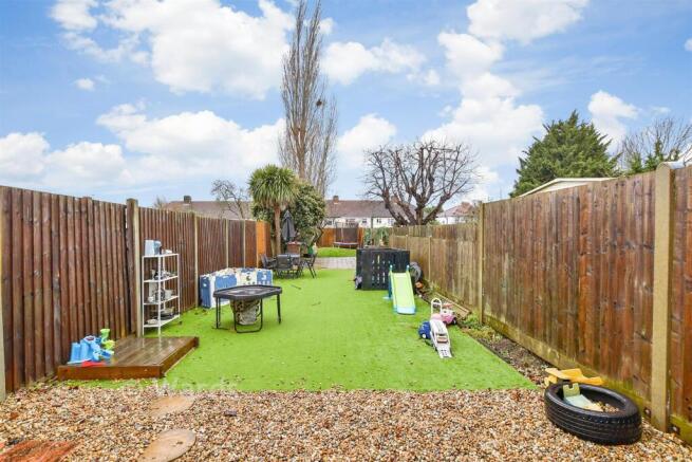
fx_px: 288
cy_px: 231
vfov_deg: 77.4
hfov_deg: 100.4
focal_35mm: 15
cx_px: 346
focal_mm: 10
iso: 320
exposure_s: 1/40
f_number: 8
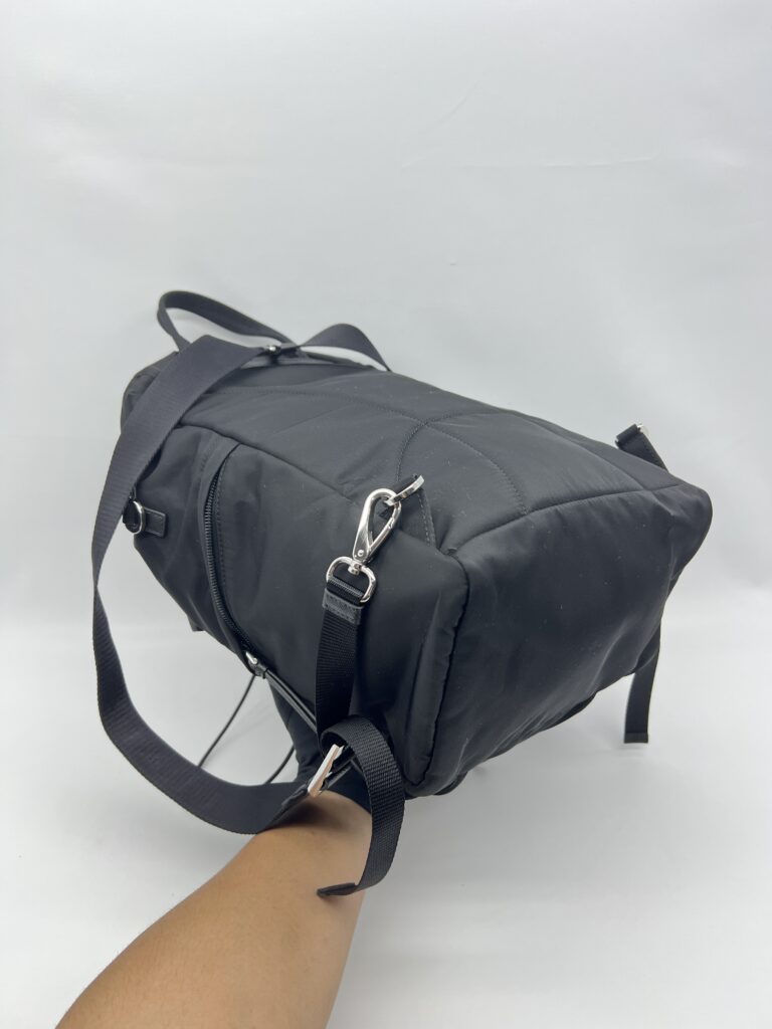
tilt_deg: -27.2
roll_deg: +1.2
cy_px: 514
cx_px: 386
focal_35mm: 26
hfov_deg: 53.1
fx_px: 773
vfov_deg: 67.3
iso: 50
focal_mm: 5.7
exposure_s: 1/100
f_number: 1.5
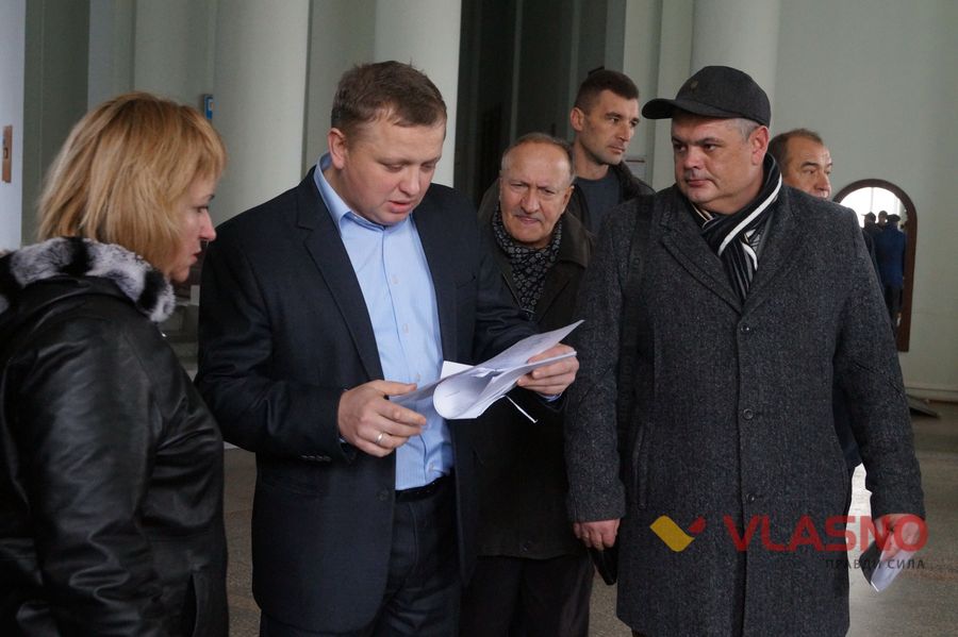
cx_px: 479
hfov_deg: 43.6
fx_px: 1197
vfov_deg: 29.8
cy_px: 318
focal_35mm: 45
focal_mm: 30
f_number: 6.3
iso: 3200
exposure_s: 1/40
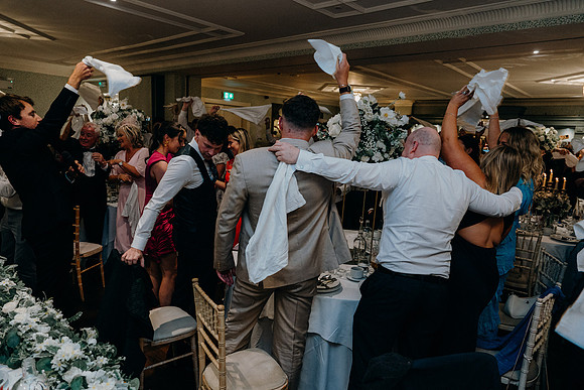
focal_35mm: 24
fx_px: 389
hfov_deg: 73.7
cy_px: 195
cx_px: 292
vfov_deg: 53.2
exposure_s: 1/160
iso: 2500
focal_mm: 24
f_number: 3.5
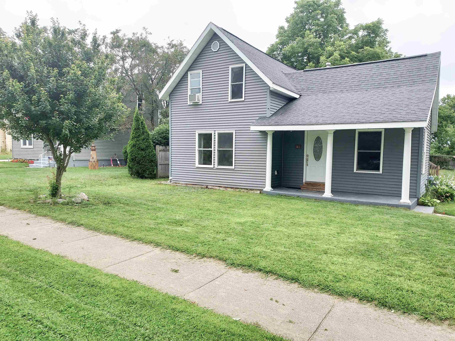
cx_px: 228
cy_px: 170
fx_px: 315
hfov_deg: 71.6
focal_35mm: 24
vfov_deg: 56.8
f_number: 1.8
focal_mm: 4.6
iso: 40
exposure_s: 1/263
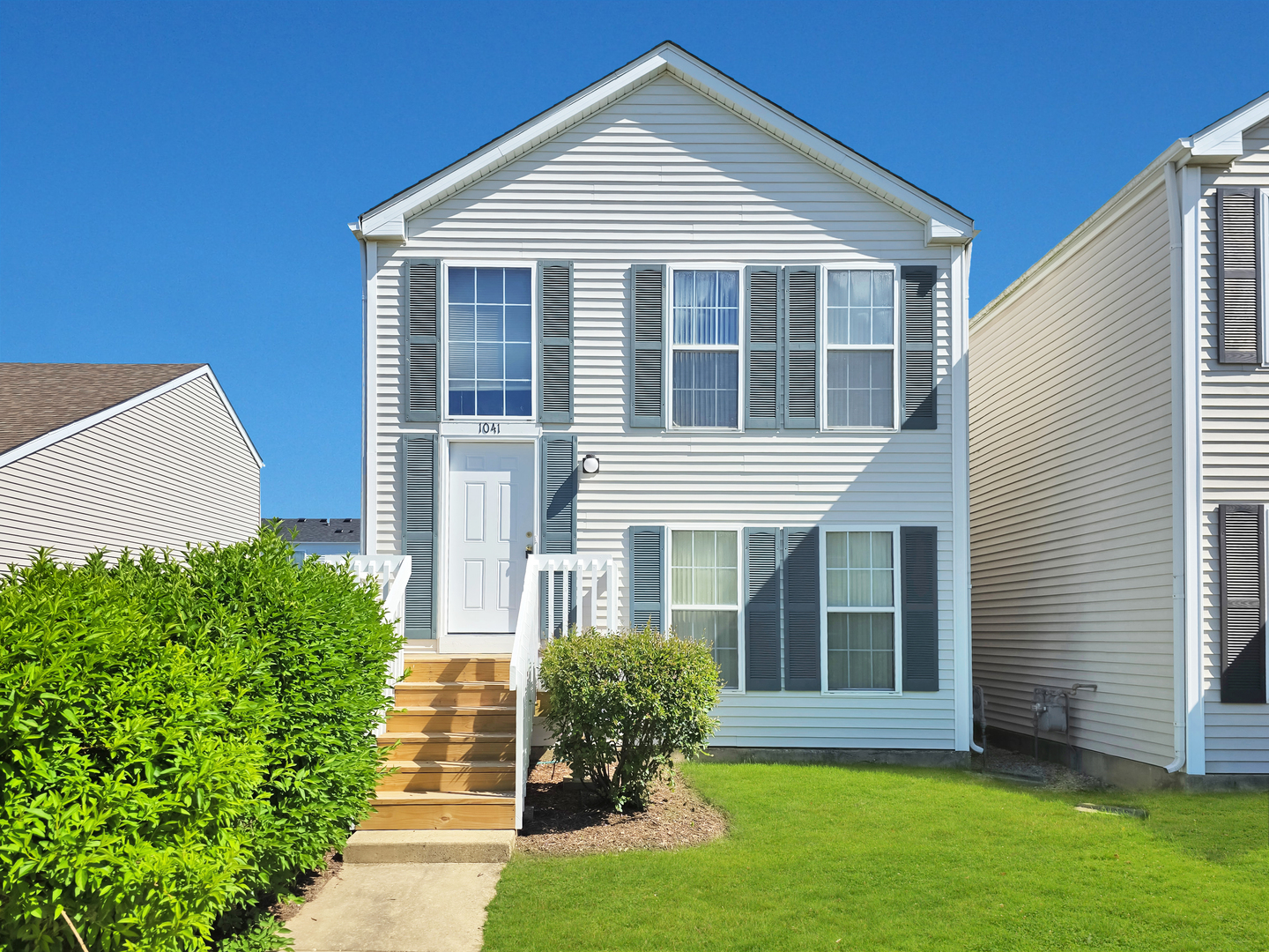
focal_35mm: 23
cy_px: 476
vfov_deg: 58.9
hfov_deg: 73.9
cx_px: 634
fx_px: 843
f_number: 1.7
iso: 12
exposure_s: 1/1000
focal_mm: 6.3
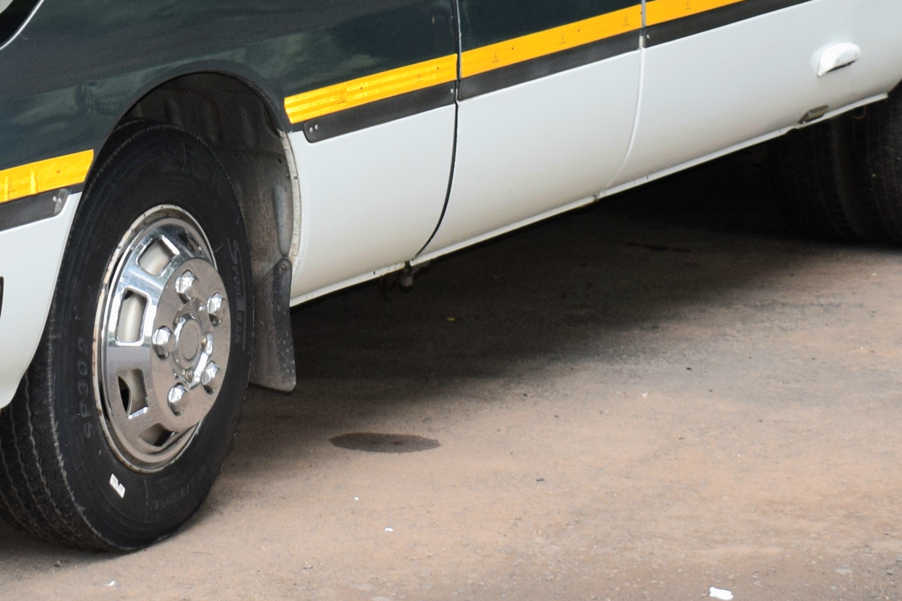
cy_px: -187
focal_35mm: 154
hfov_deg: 13.2
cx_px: 122
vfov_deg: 8.8
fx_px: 3859
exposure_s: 1/125
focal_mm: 30
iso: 400
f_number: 5.6
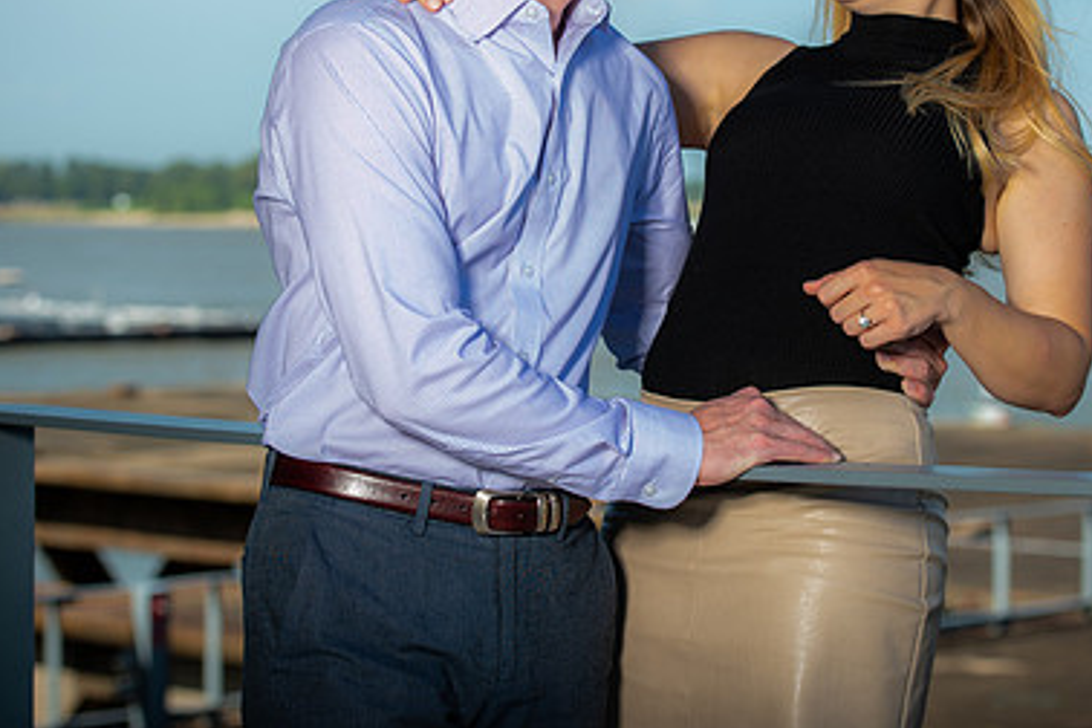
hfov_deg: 17.8
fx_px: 3488
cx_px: 644
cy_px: 202
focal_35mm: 115
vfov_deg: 11.9
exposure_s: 1/250
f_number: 5
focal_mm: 75
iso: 50
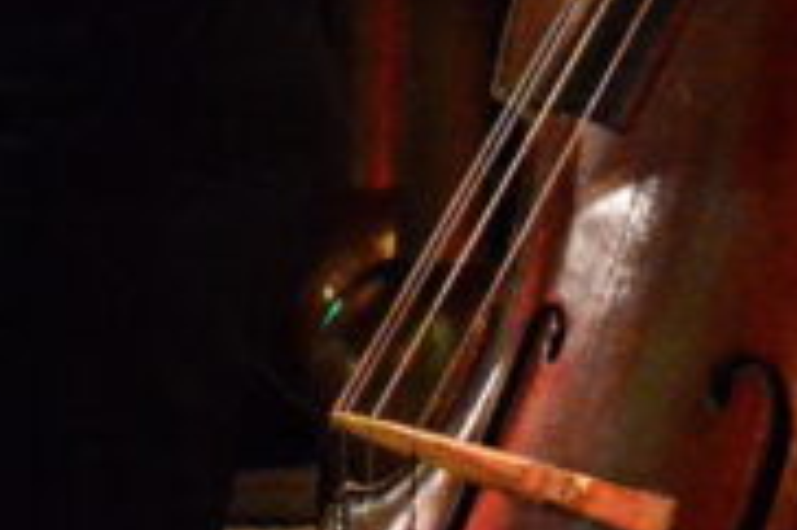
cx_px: 1222
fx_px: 9179
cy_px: -348
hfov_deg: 4.9
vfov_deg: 3.3
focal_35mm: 415
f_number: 4.8
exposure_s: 1/25
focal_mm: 42
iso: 6400
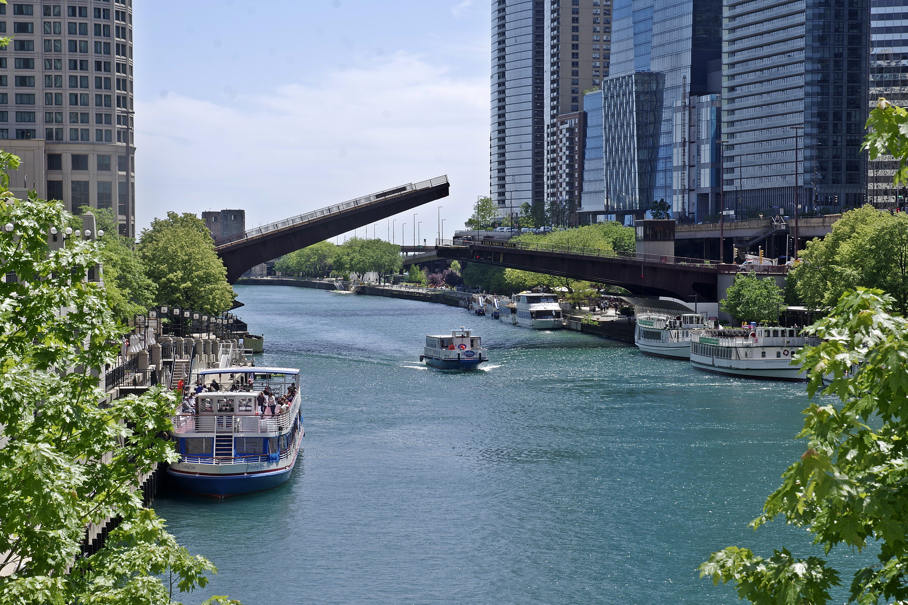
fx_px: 1892
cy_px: 302
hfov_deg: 27.0
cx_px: 454
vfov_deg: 18.2
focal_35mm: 75
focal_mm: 50
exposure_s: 1/125
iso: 200
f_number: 11
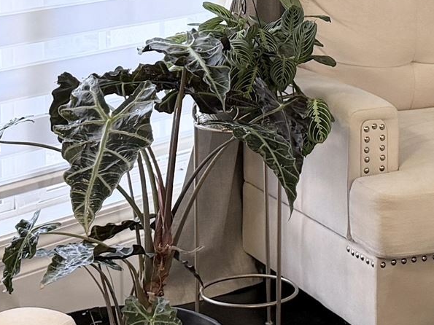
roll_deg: +0.4
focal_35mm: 124
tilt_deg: -6.5
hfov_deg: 15.9
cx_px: 269
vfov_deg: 11.7
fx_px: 1554
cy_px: -56
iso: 160
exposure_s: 1/120
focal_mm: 6.76
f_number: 1.78
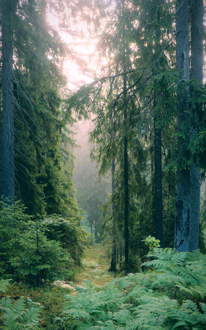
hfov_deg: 24.9
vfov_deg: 38.9
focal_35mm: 52
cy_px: 167
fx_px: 467
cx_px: 98
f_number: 8
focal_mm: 50
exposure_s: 1/30
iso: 320
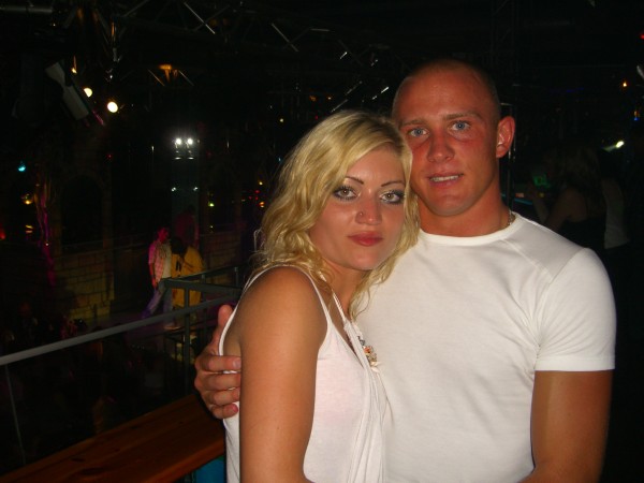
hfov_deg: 49.0
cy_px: 242
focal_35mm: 38
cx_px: 322
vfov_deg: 37.7
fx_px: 707
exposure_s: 1/60
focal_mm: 7.9
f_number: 2.8
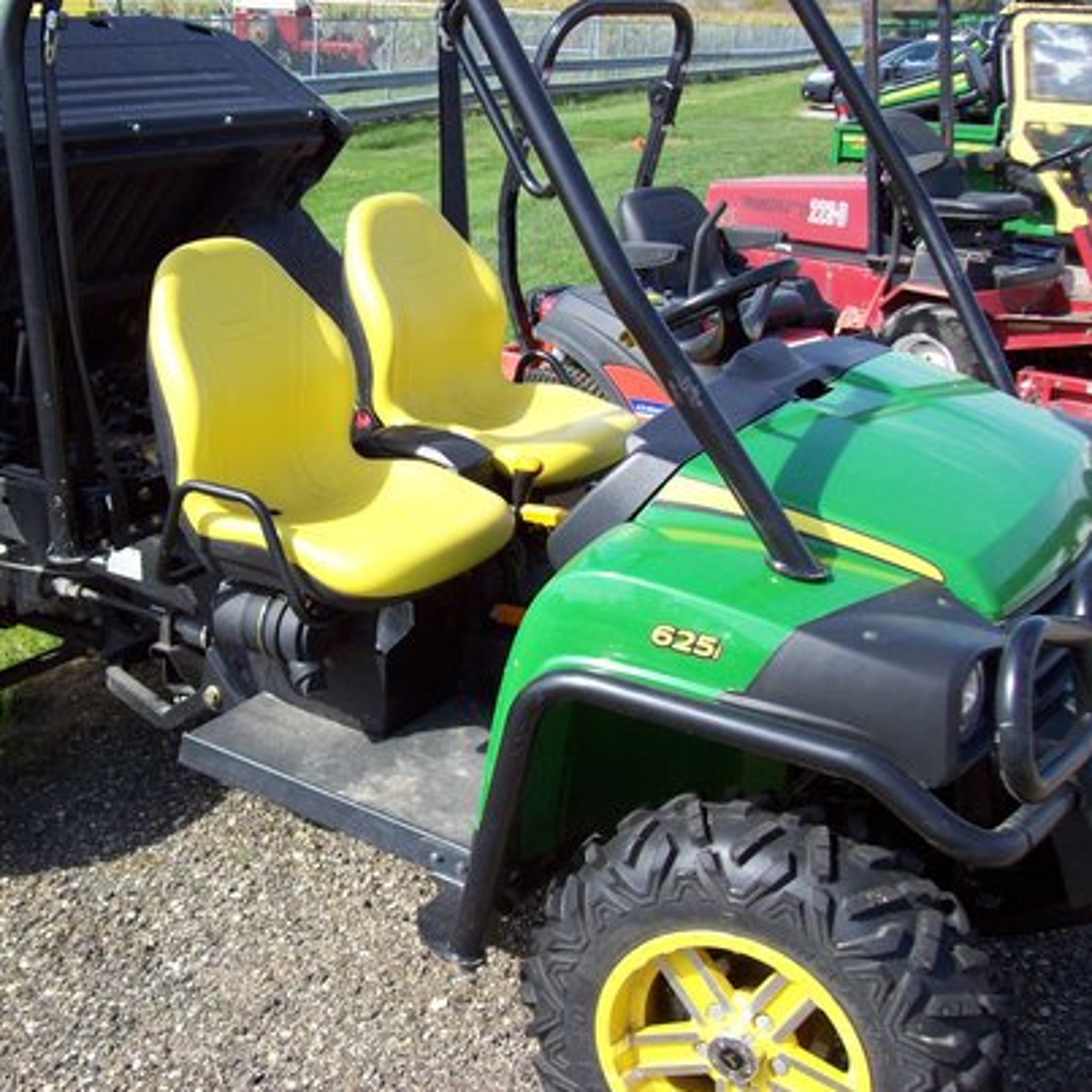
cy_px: 550
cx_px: 371
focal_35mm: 43
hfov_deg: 38.8
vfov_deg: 39.2
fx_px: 1535
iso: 80
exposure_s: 1/608
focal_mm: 6
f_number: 2.7
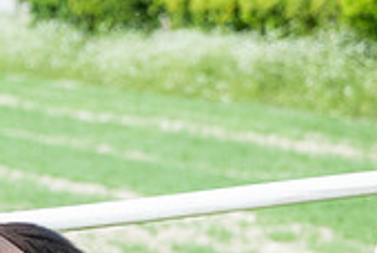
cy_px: 261
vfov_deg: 2.3
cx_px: -378
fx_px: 6368
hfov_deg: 3.4
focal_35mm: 607
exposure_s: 1/1250
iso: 400
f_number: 4
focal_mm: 125
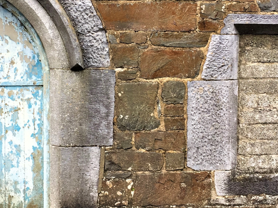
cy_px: 75
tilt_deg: -2.8
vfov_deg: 23.6
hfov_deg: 31.1
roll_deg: +0.7
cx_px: 105
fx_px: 498
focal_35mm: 62
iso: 32
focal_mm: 4.15
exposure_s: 1/100
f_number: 2.2
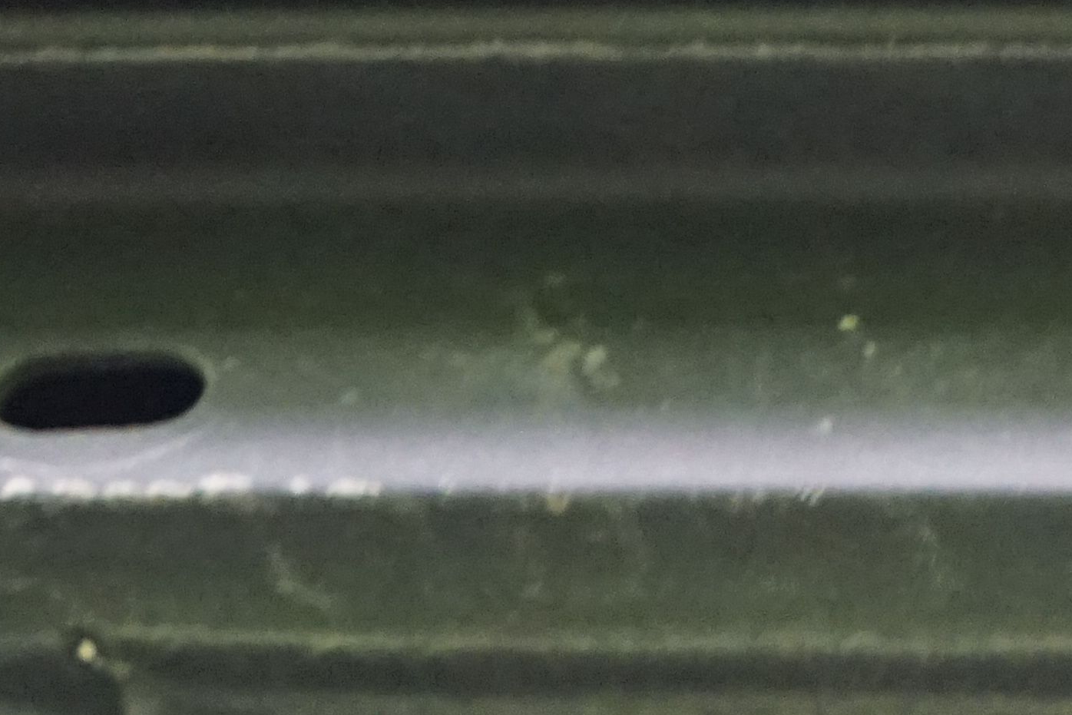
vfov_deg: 8.2
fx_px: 4735
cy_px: 1457
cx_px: 1806
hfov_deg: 12.1
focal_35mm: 159
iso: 6400
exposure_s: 1/50
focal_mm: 37
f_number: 5
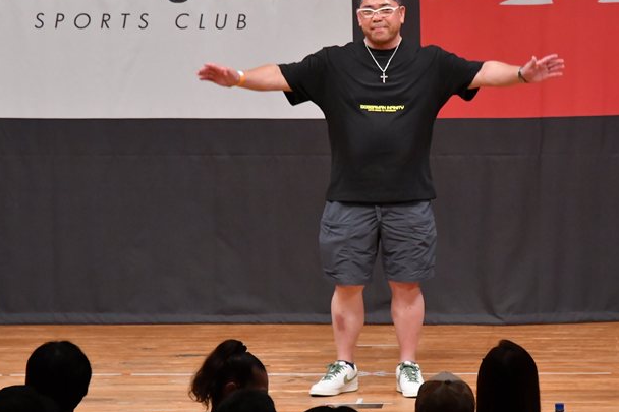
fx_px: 5586
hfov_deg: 6.3
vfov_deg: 4.2
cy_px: 216
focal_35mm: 325
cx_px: 383
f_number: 5.6
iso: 6400
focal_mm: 170
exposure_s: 1/400
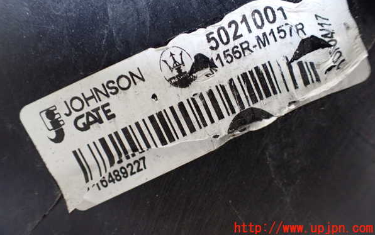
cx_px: 188
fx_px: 327
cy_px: 95
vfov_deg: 39.3
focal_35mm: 32
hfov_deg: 59.6
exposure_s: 1/100
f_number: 2.3
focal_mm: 5.4
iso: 800
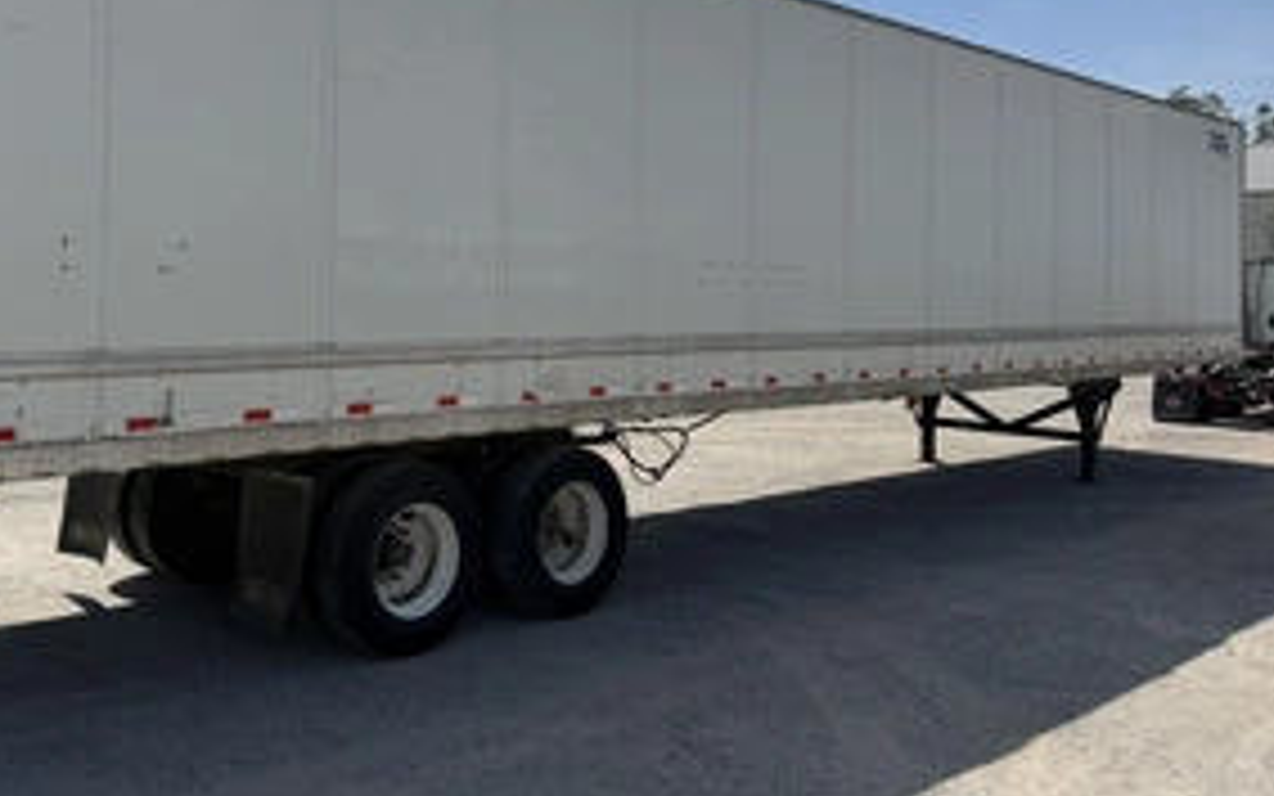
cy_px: 252
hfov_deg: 53.1
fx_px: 1250
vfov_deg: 34.9
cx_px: 446
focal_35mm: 36
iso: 80
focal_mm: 6.76
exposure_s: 1/6711
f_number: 1.78
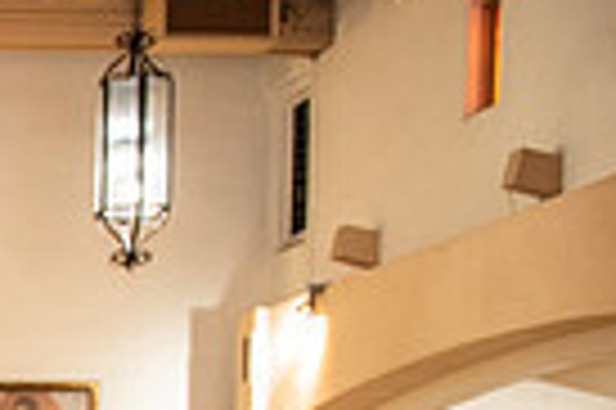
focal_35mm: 106
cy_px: 845
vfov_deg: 11.5
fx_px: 1812
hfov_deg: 15.2
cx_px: -647
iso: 1000
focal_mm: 24
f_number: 2.8
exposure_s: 1/160
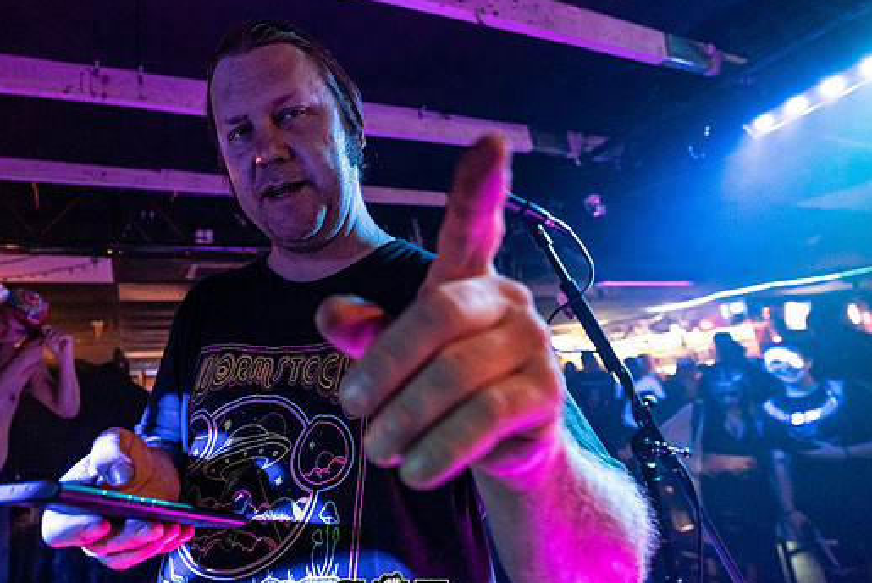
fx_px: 460
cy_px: 273
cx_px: 301
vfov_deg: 64.6
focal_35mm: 19
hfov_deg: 84.3
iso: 3200
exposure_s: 1/200
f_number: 2.8
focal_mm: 14
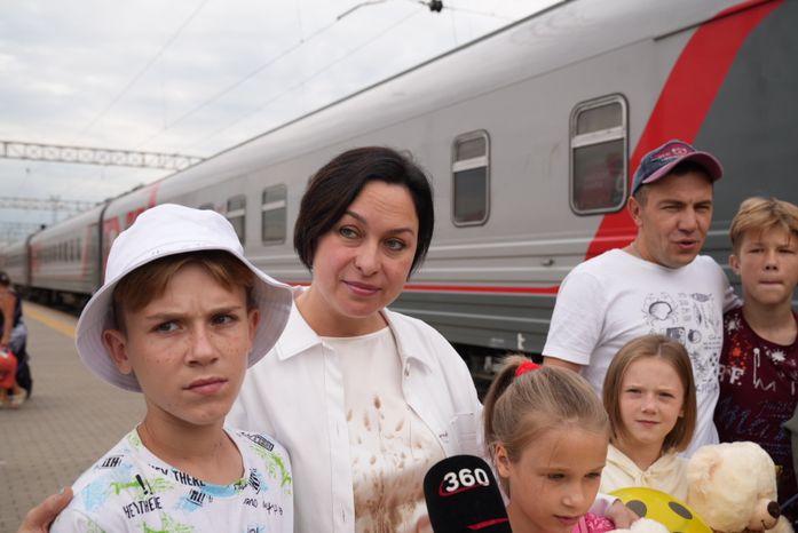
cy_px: 266
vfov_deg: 36.9
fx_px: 799
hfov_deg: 53.1
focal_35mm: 36
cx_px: 399
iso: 100
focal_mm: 36
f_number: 5.6
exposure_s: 1/200
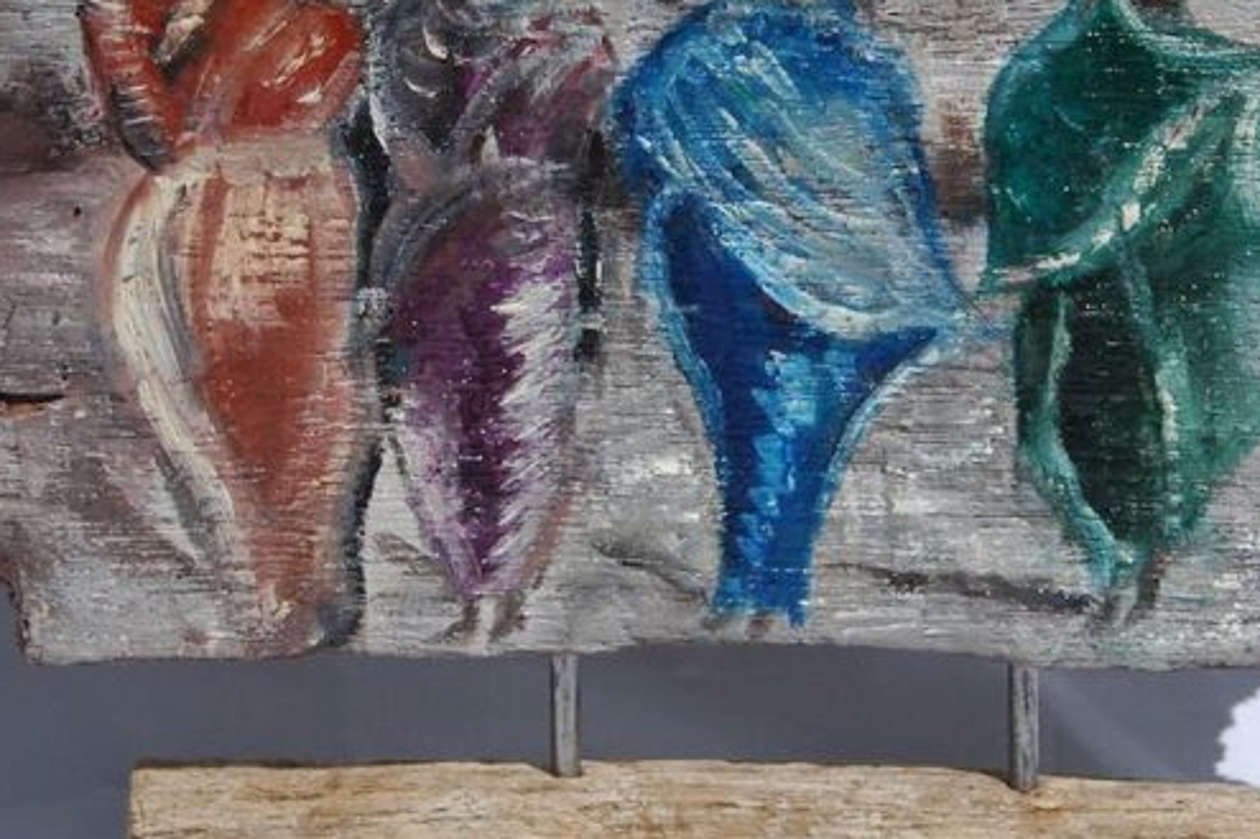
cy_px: 332
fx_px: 5003
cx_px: 806
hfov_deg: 14.3
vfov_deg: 9.6
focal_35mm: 143
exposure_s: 1/1000
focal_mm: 46
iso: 200
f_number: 8
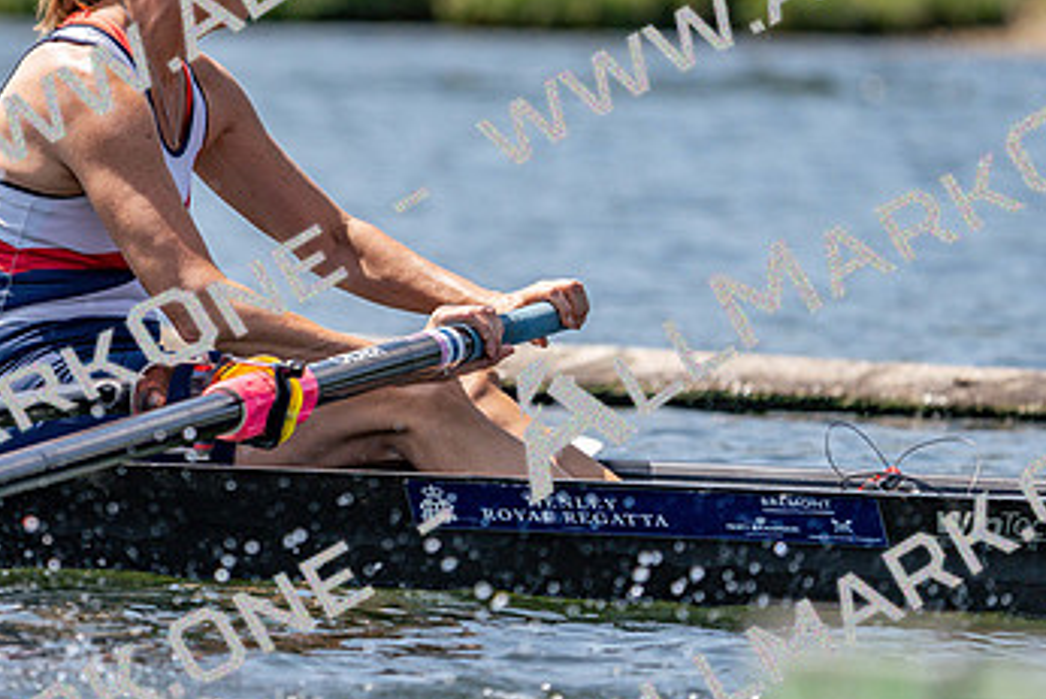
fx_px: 16771
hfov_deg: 3.6
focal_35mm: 577
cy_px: 216
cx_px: 257
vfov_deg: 2.4
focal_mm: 344
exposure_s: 1/2000
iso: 400
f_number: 6.3
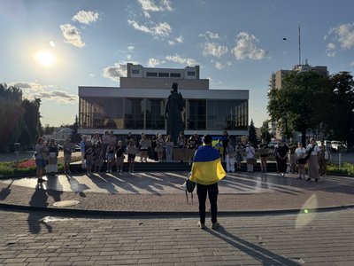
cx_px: 177
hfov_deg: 71.6
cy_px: 133
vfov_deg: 56.8
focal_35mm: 24
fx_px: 245
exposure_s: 1/7937
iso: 80
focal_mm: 6.76
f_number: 1.78
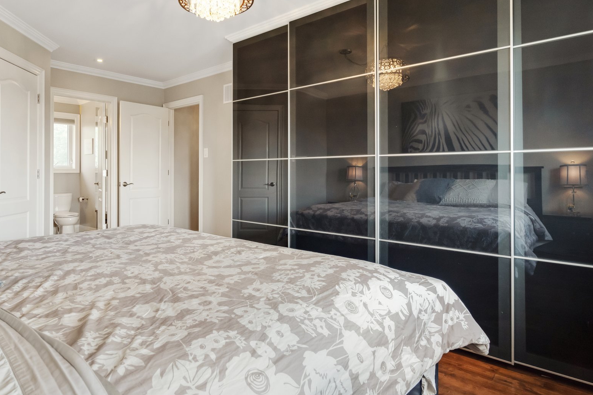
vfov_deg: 59.4
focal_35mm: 21
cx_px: 254
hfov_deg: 80.7
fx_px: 346
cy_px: 179
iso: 1600
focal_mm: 16
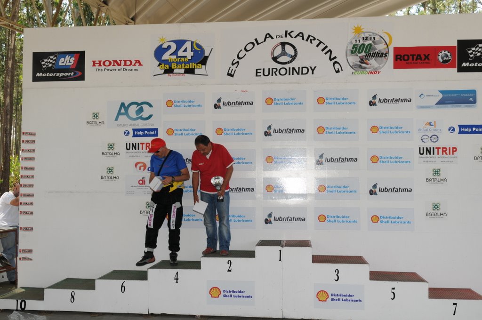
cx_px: 241
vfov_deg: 36.8
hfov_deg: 53.2
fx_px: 481
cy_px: 160
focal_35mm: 36
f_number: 8
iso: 200
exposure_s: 1/60
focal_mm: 24
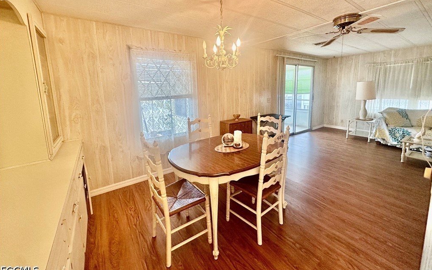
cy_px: 113
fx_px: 177
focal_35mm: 15
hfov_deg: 101.5
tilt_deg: -8.5
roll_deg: +1.2
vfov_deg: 74.3
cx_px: 217
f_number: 2.2
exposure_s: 1/120
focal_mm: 2.22
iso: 160
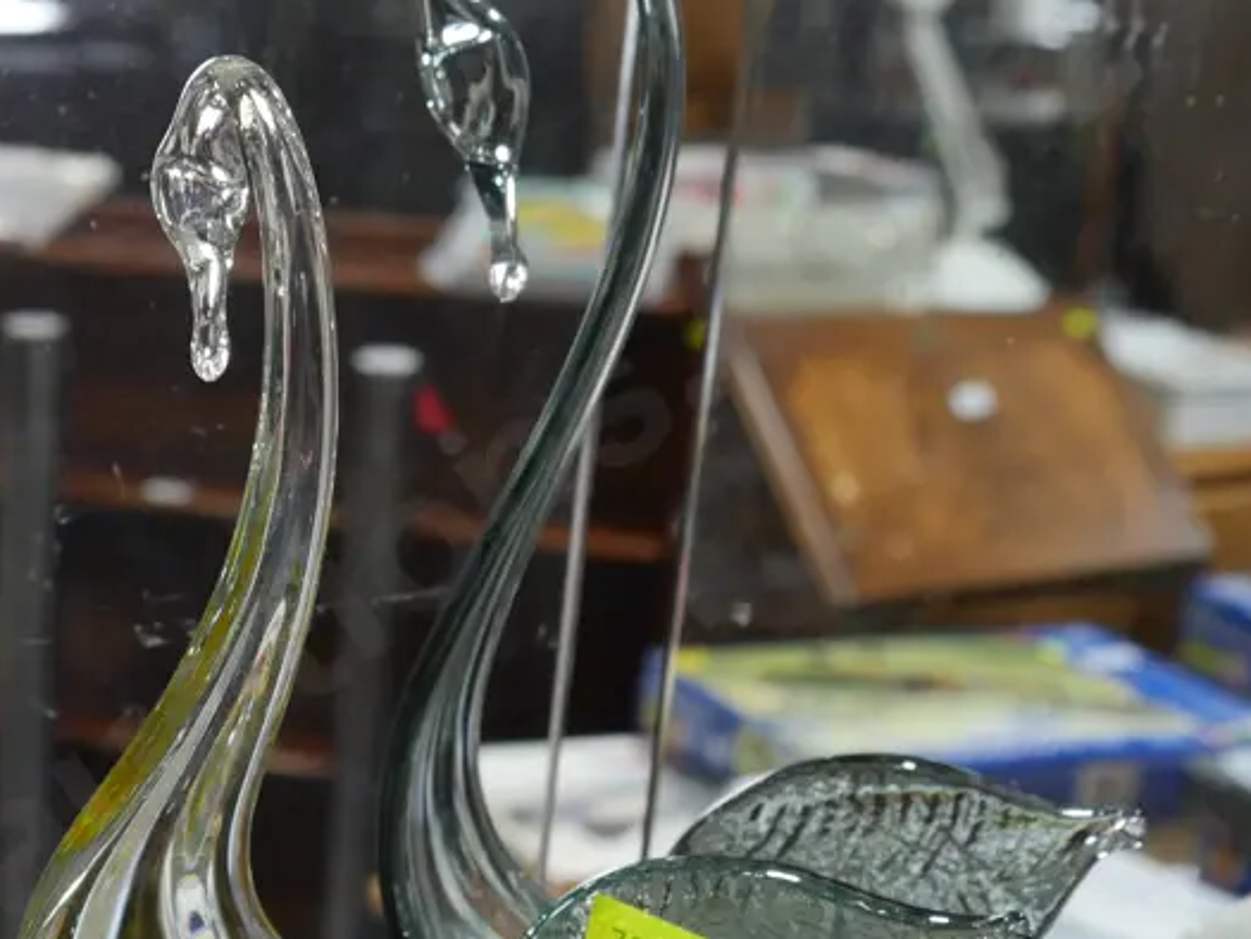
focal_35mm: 78
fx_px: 2820
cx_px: 138
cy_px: 766
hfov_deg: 24.3
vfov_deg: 18.7
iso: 640
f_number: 6.3
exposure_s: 1/60
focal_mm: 20
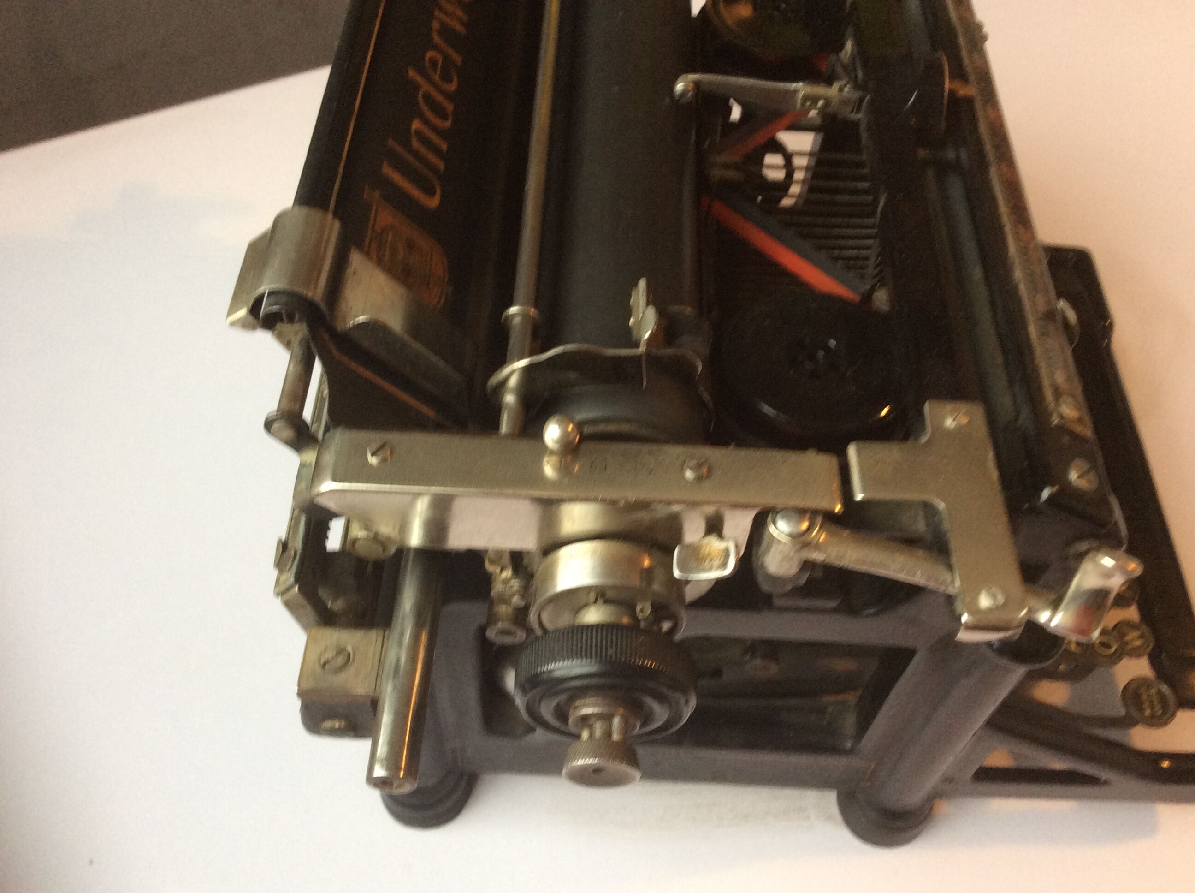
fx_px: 1103
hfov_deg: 56.9
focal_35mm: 32
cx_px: 598
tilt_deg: -55.4
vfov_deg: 44.1
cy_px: 446
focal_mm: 3.3
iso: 80
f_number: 2.4
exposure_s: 1/25
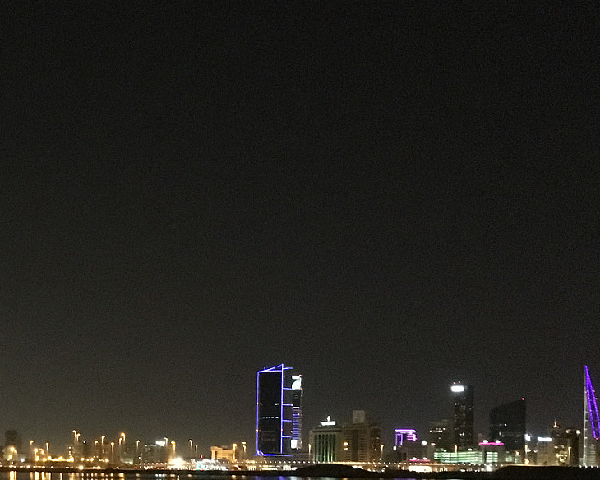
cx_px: 95
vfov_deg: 23.7
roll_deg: -1.0
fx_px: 1101
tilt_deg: -0.1
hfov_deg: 29.6
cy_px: 463
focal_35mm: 62
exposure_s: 1/15
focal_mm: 4.15
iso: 1250
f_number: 2.2
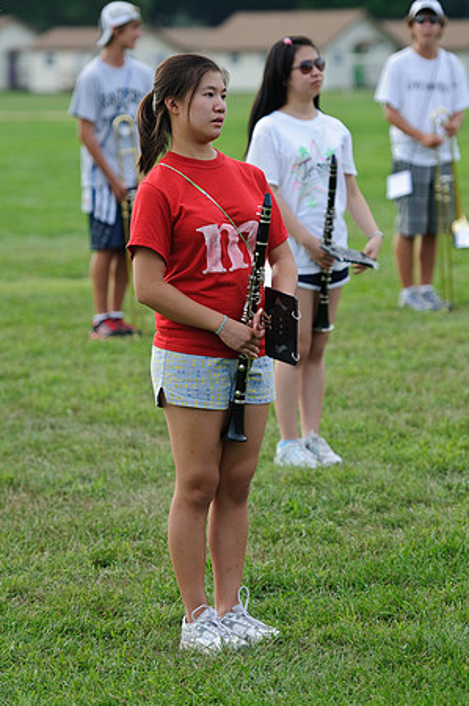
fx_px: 3232
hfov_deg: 8.3
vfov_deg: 12.5
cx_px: 234
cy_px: 353
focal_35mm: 165
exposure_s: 1/500
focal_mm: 110
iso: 200
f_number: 2.8
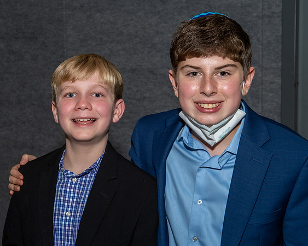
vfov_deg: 19.9
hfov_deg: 24.5
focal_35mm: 77
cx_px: 85
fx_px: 702
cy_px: 139
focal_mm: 34
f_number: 8
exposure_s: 1/250
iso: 500
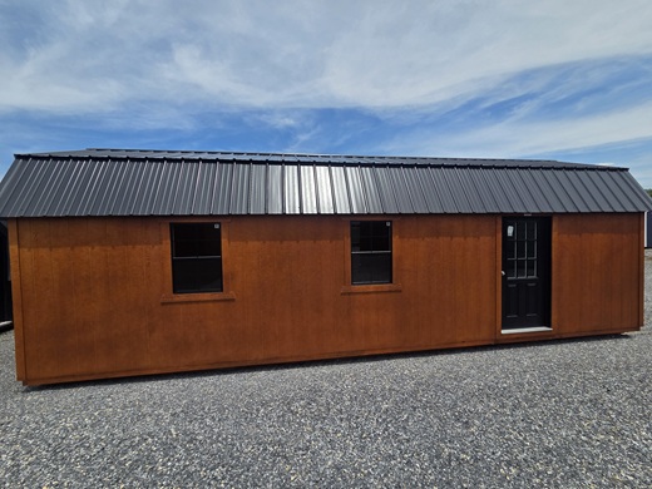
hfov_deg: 106.2
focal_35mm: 13
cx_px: 326
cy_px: 244
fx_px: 245
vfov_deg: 89.9
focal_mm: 2.2
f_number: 2.2
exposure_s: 1/2897
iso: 50
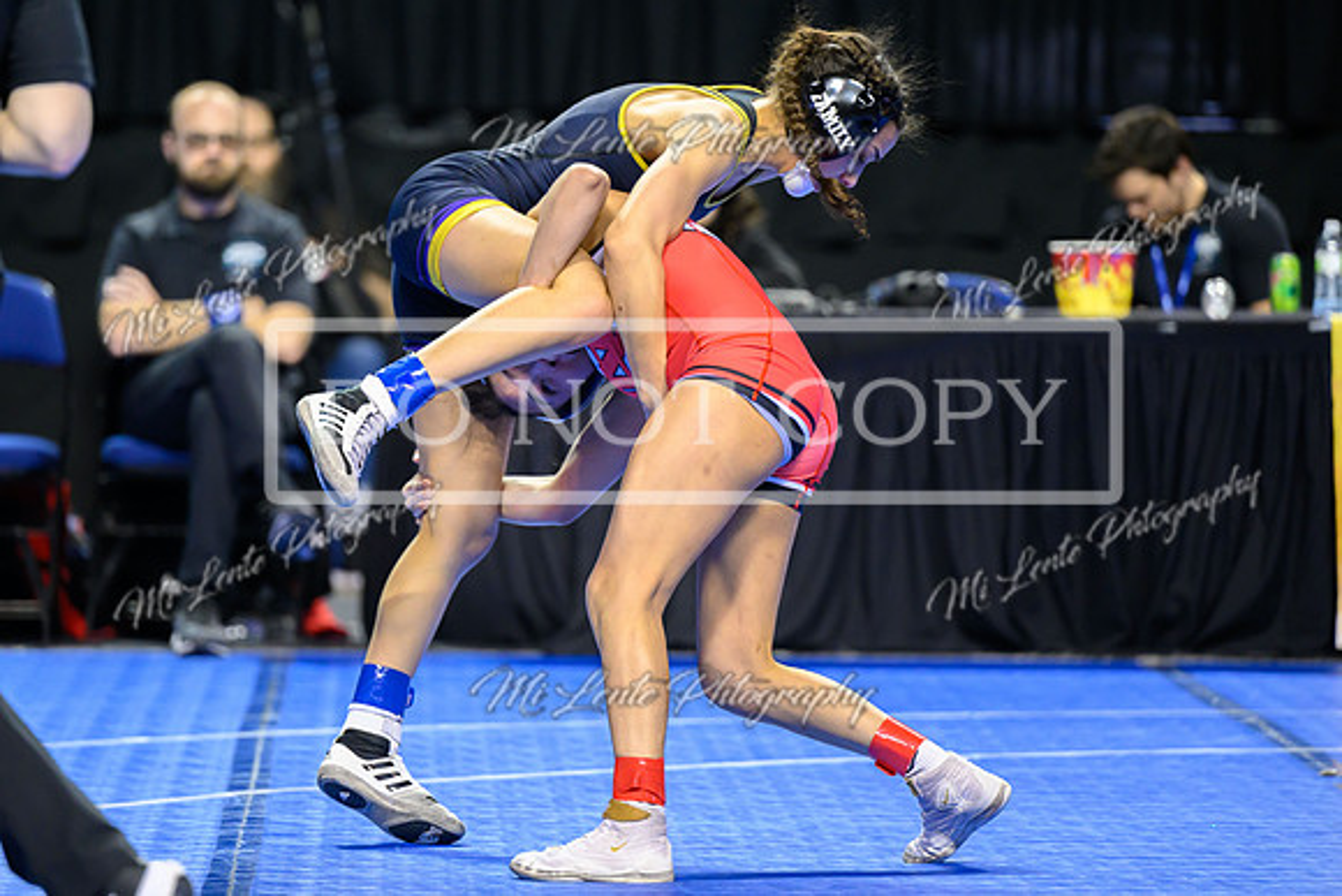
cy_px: 386
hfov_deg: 8.9
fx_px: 8581
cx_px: 608
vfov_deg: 6.0
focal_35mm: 230
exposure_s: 1/800
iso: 2500
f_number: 2.8
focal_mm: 200
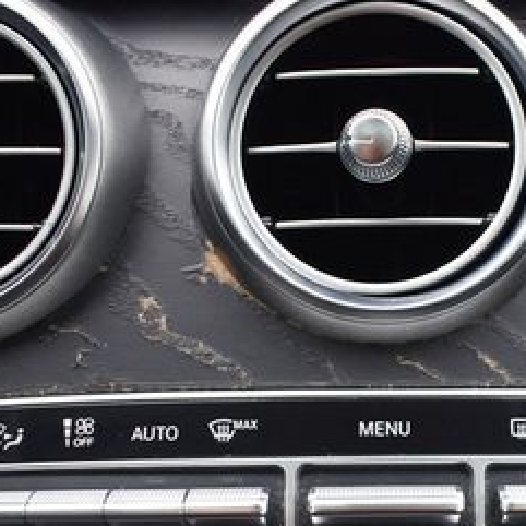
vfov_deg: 27.6
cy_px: 414
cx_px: 441
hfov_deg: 27.4
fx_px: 1049
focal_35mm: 61
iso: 720
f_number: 3.5
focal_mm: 18
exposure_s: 1/250
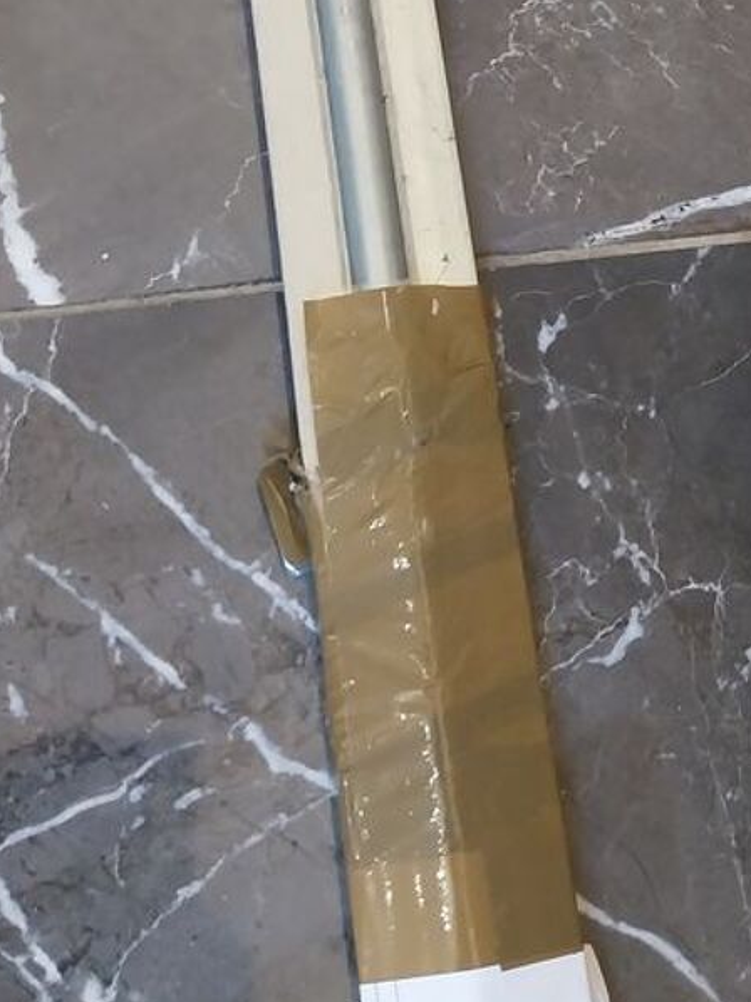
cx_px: 446
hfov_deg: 25.2
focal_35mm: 58
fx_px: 1679
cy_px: 115
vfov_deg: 31.8
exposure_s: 1/50
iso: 320
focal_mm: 4
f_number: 1.8
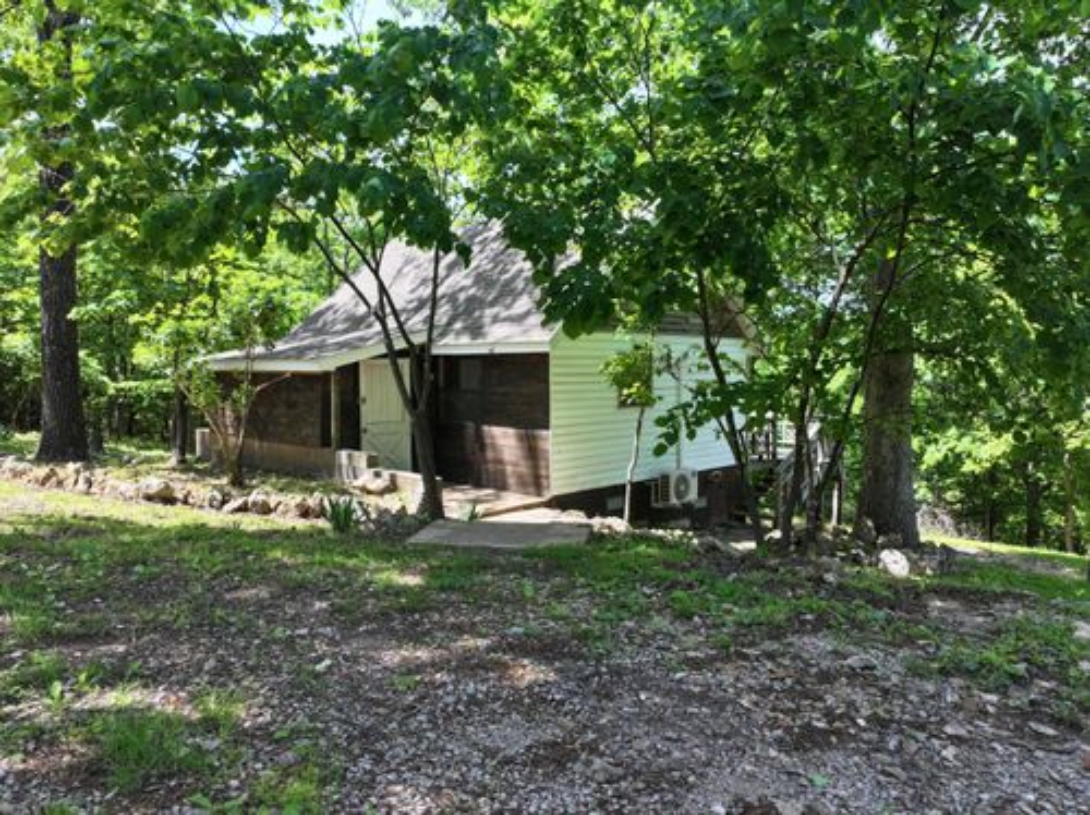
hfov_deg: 71.6
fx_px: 755
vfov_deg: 56.7
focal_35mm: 24
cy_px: 408
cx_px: 545
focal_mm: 12.29
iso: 100
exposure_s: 1/240
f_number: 2.8
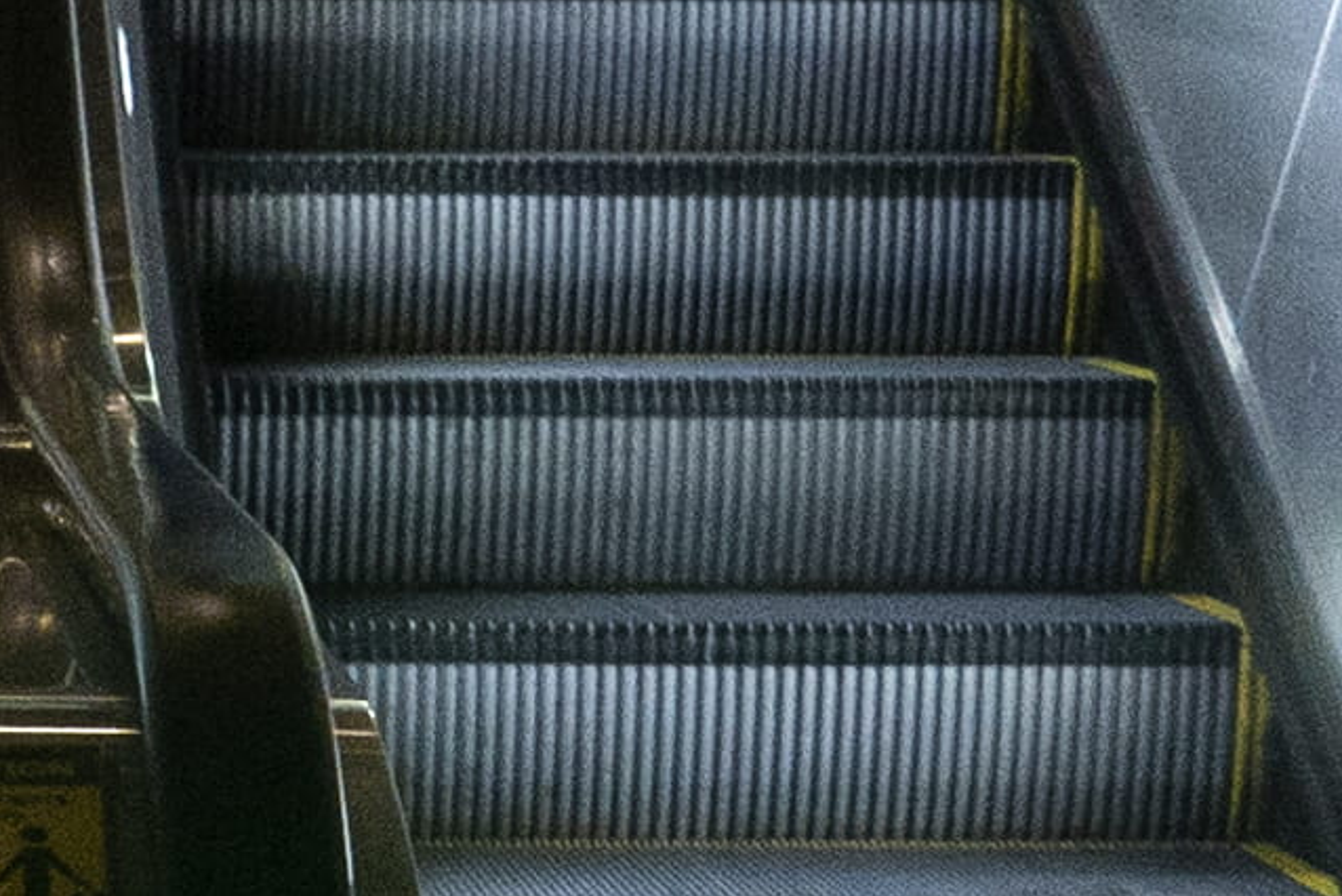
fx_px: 5855
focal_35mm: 157
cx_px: -192
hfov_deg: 12.8
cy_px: -139
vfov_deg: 8.7
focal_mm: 24
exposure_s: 1/60
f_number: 4
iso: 5000
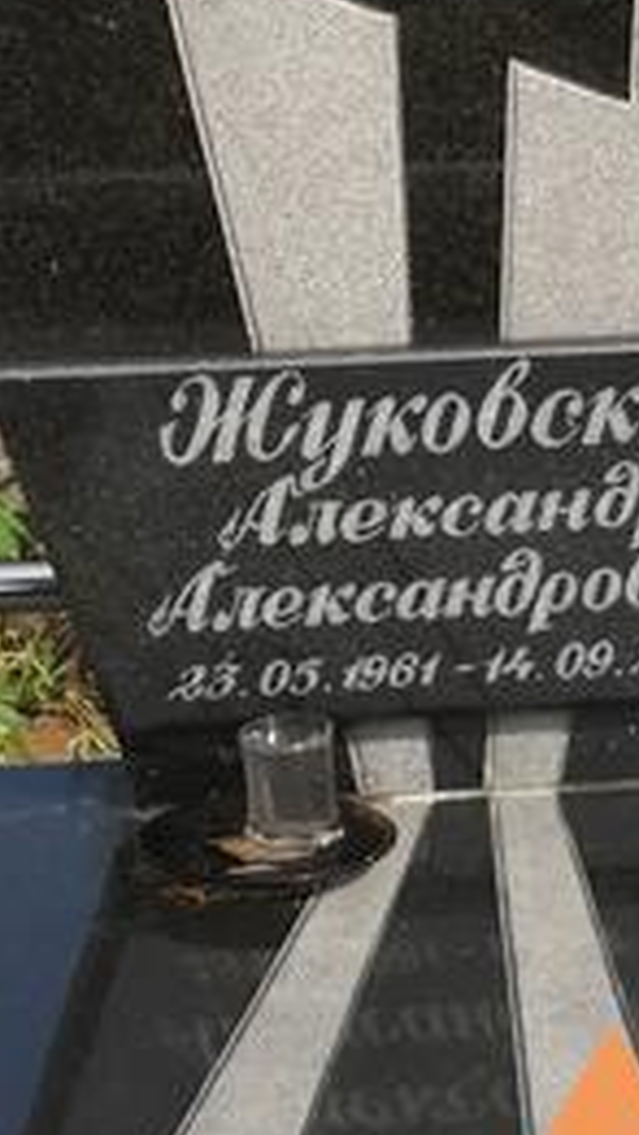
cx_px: 556
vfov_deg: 14.1
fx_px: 4514
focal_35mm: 150
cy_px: -13
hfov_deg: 8.1
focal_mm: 3.95
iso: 50
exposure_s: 1/2309
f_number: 1.6
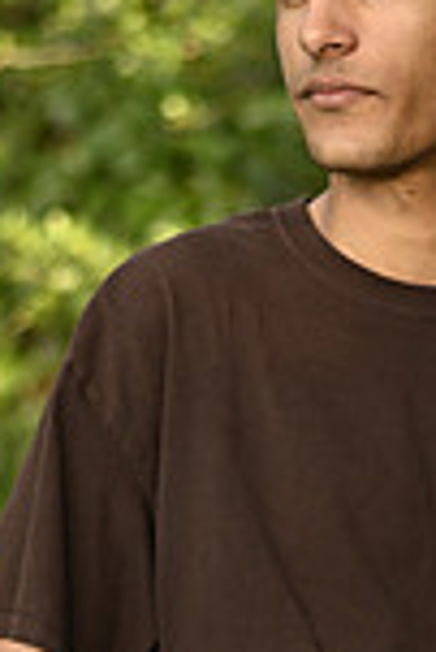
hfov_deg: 7.1
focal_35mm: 192
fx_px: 3480
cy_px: 760
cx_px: 425
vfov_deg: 10.5
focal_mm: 50
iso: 125
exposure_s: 1/250
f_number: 2.2
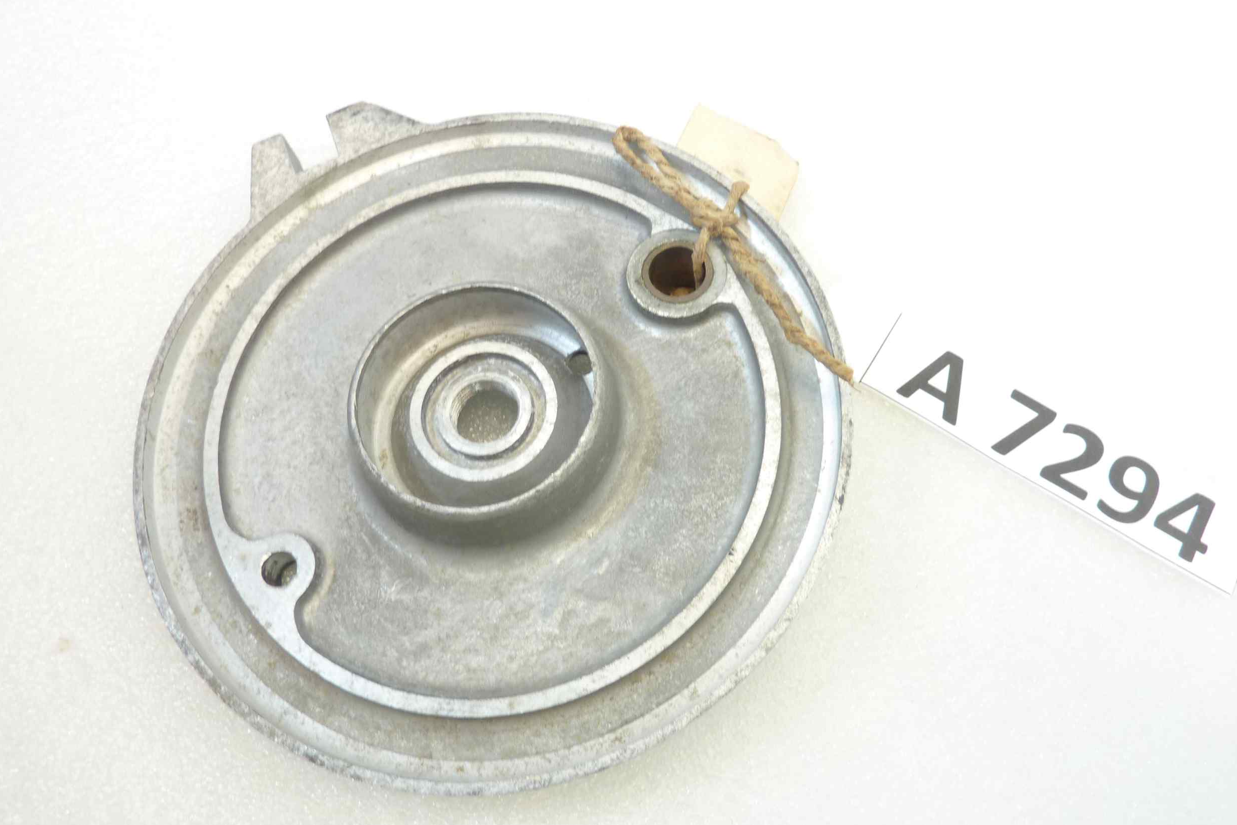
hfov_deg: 67.4
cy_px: 447
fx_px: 928
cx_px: 621
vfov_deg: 47.9
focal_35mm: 27
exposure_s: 1/13
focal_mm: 4.1
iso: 80
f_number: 3.3
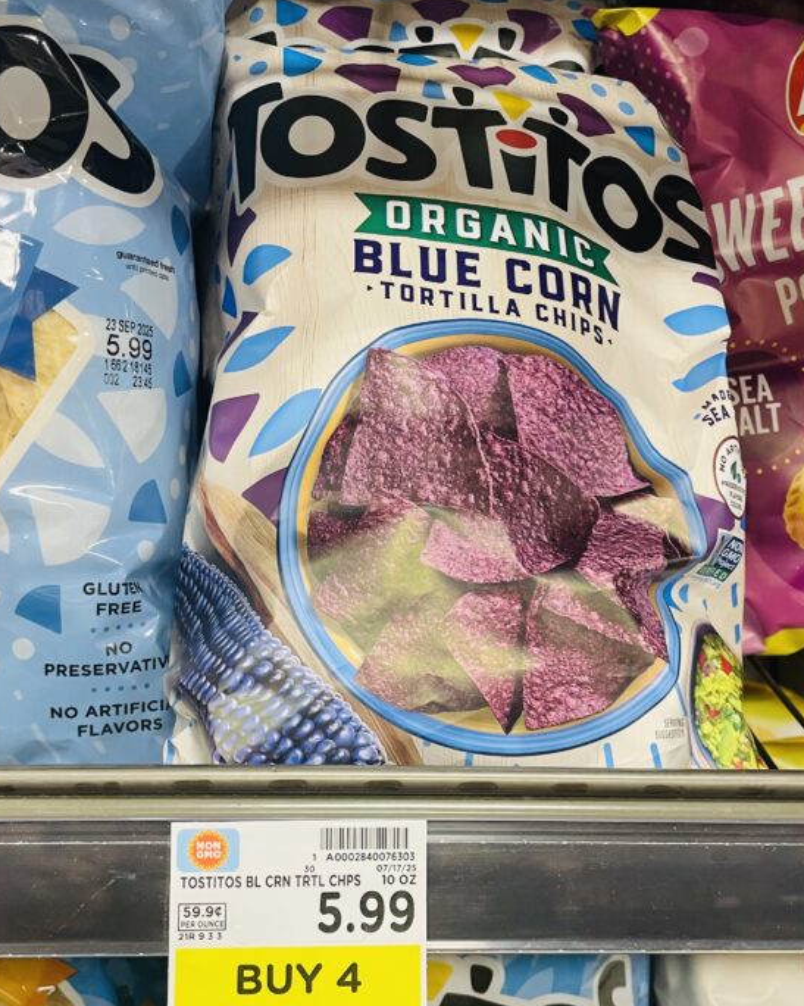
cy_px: 560
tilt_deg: -23.7
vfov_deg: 47.9
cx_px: 384
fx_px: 1131
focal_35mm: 38
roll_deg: -3.5
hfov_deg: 39.1
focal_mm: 4.2
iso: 125
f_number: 1.6
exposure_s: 1/60
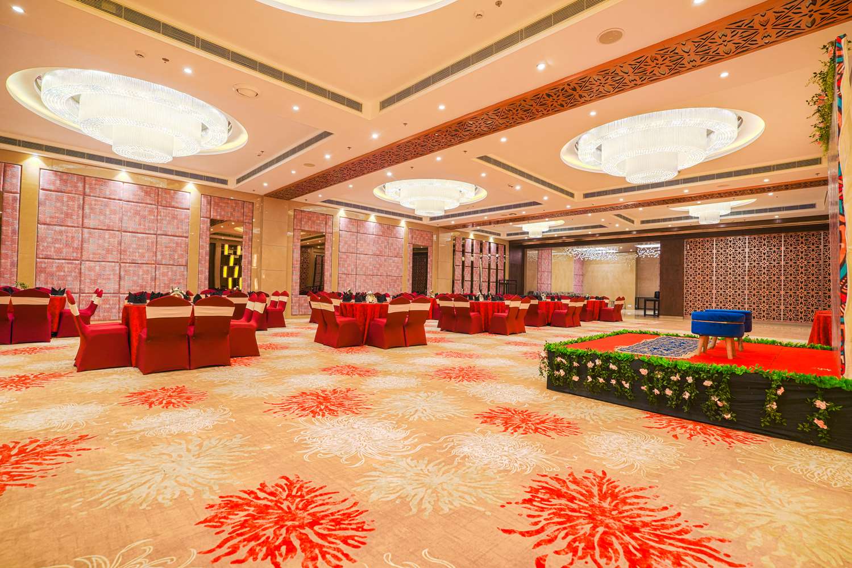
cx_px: 426
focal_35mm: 16
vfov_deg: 73.7
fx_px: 379
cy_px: 284
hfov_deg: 96.7
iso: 400
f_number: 5
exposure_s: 1/15
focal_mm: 16
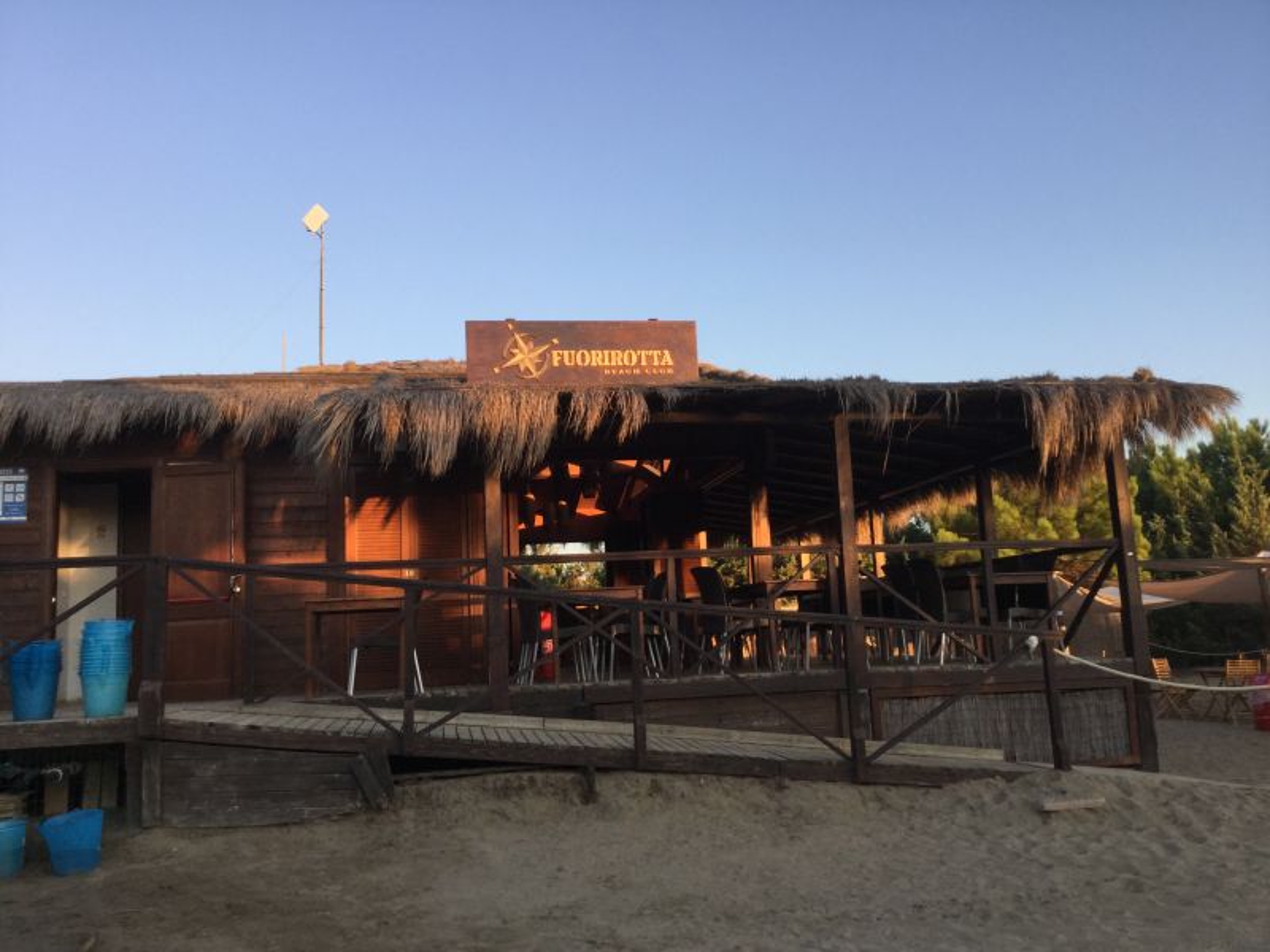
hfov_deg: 58.4
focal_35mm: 31
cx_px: 635
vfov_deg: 45.4
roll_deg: +2.8
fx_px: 1137
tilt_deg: +7.7
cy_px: 476
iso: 25
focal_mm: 3.3
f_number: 2.4
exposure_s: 1/251
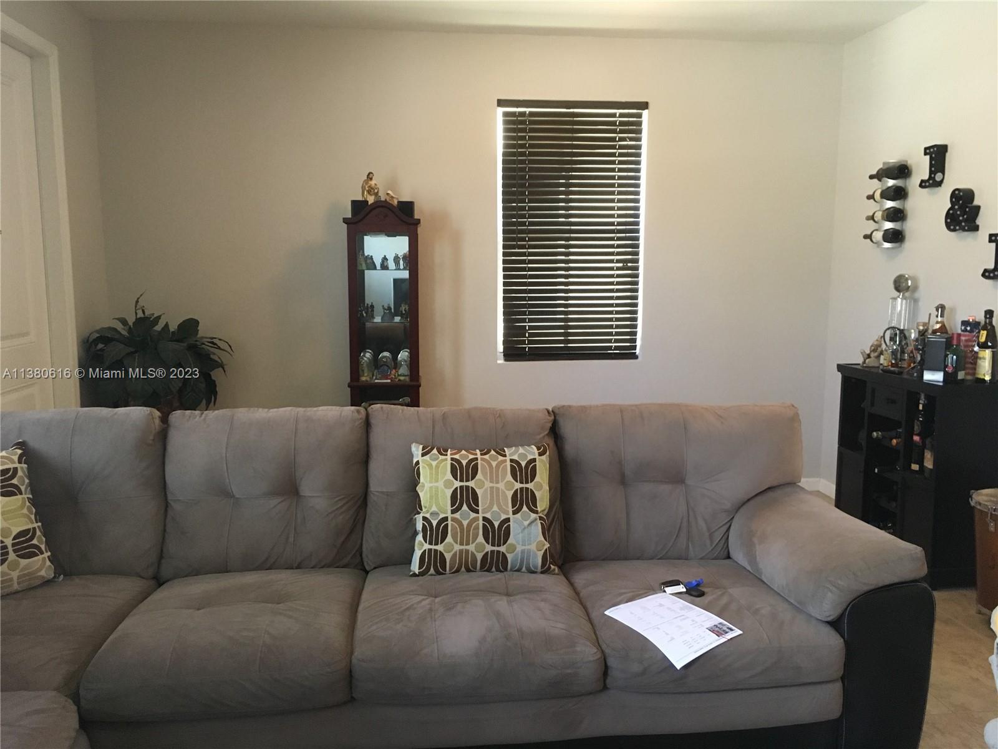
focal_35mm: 29
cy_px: 374
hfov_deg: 61.7
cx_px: 499
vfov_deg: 48.2
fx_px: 836
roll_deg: -0.1
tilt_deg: -7.5
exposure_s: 1/24
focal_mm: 4.15
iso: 200
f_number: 2.2
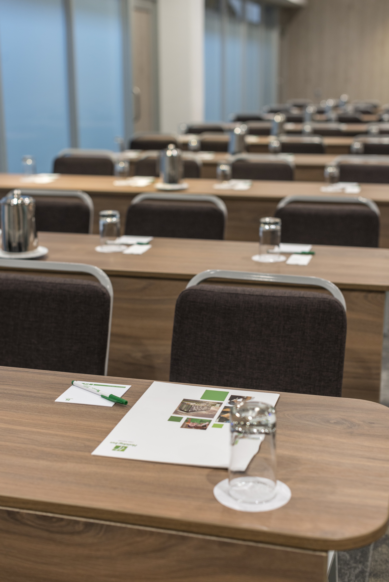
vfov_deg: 39.6
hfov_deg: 27.0
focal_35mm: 50
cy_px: 291
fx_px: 810
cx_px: 194
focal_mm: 50
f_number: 3.2
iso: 500
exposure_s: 1/80
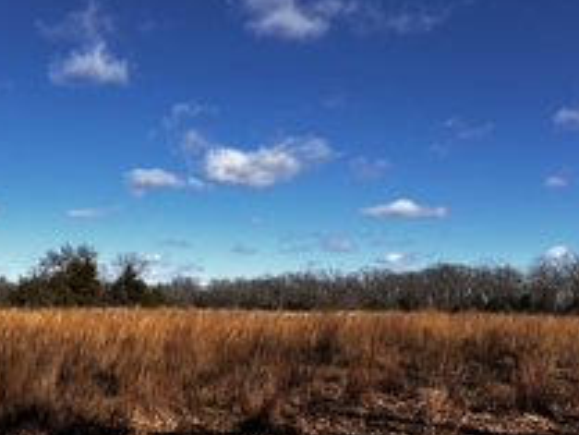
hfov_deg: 40.8
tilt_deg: +5.4
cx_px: 208
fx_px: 770
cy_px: 224
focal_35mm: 46
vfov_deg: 31.5
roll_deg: -2.0
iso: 80
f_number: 1.78
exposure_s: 1/5525
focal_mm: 6.86
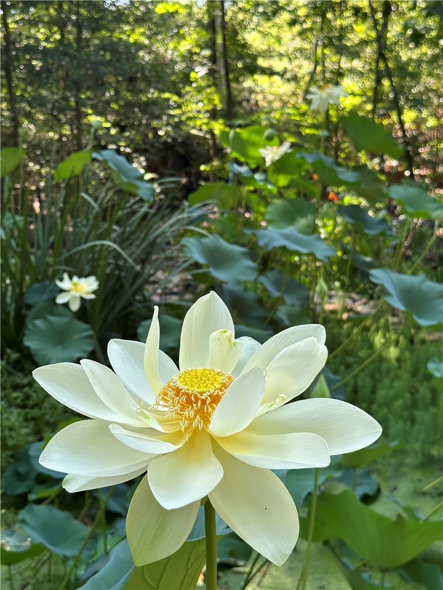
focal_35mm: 48
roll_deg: +3.3
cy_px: 295
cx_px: 222
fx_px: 819
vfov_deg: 39.7
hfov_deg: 30.3
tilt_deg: -12.4
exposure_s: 1/241
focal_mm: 6.86
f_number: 1.78
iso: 64
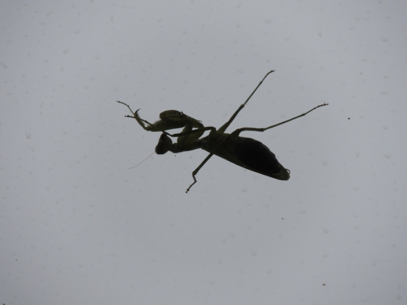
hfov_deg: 2.8
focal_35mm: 700
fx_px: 8230
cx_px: 204
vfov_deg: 2.1
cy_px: 152
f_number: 5
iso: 360
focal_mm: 124.8
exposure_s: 1/400
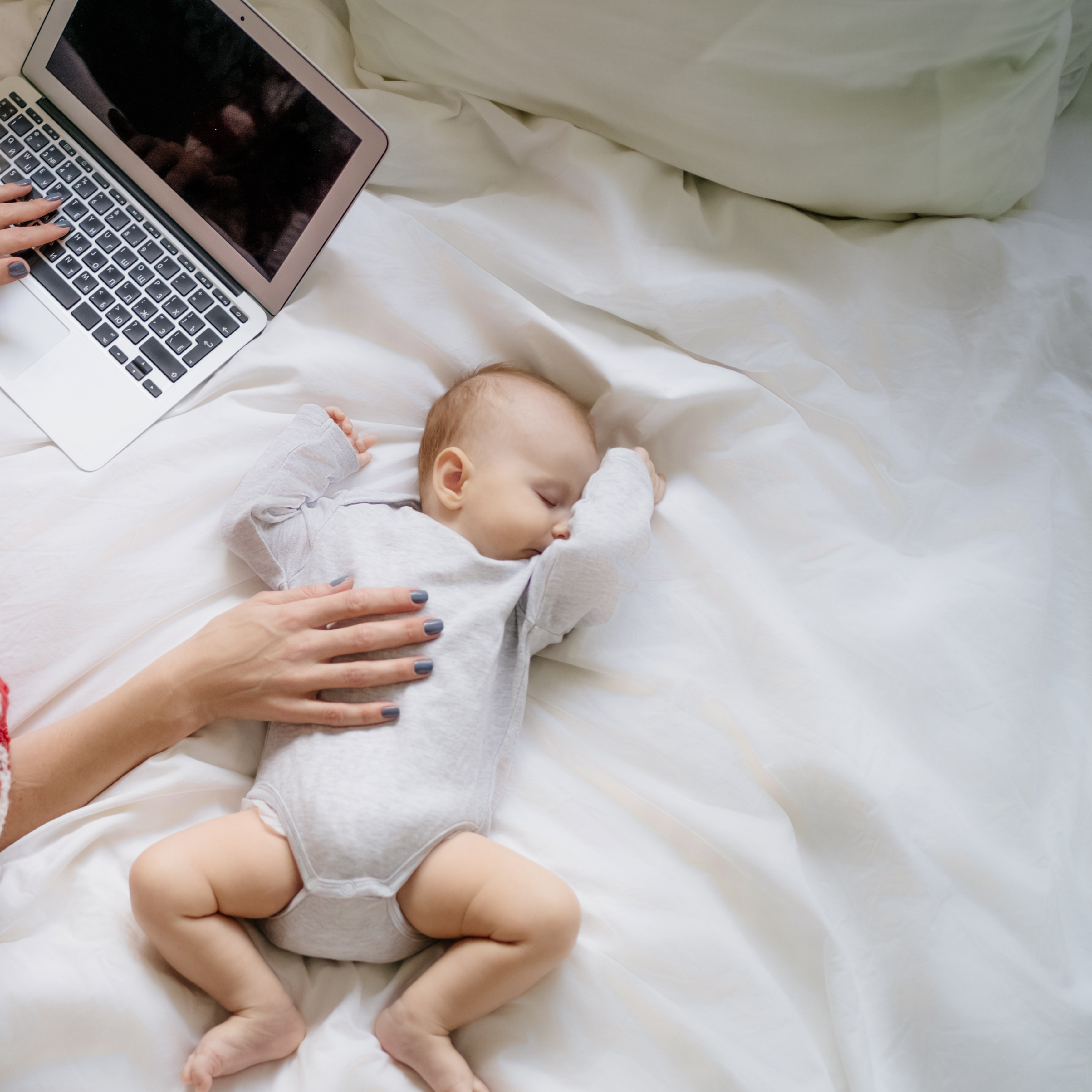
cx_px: 177
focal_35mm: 51
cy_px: 537
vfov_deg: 33.4
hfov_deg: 32.2
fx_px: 1820
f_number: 2
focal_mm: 35
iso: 320
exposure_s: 1/250
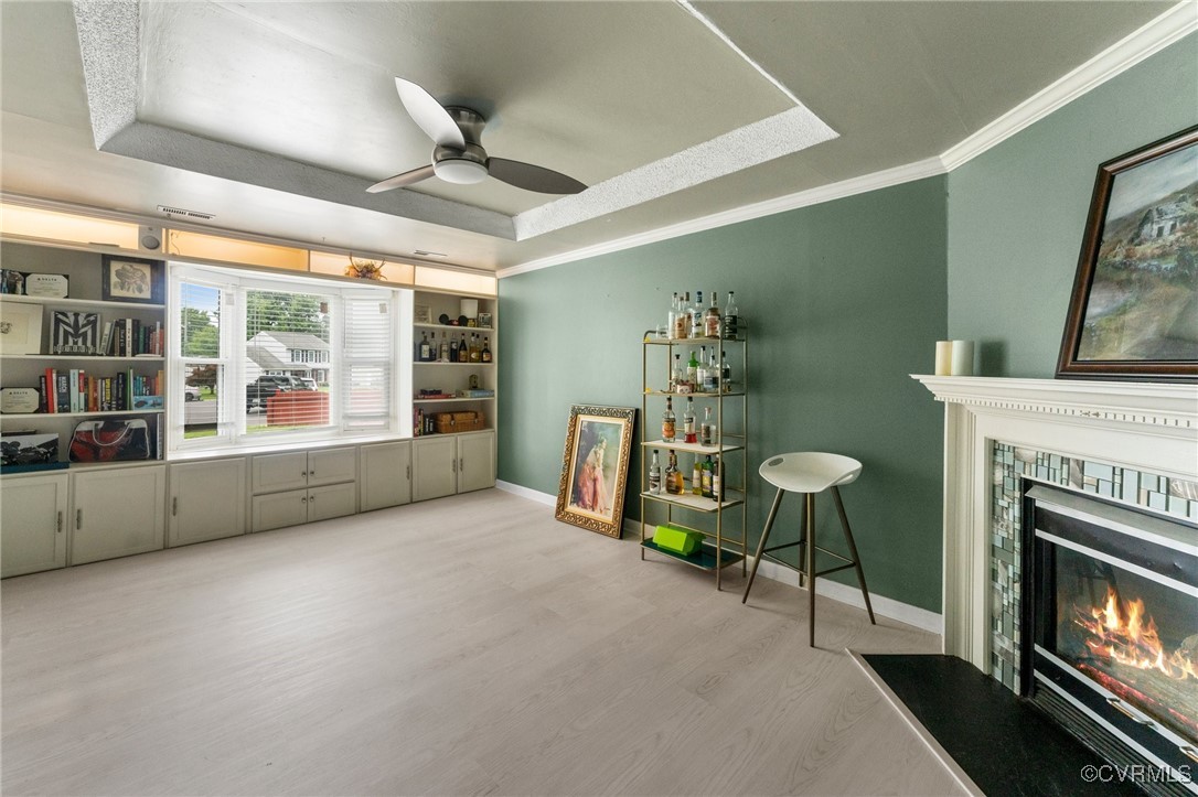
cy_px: 398
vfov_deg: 81.2
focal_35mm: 14
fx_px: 466
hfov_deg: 104.3
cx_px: 599
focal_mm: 14
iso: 1000
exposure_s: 1/40
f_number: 7.1
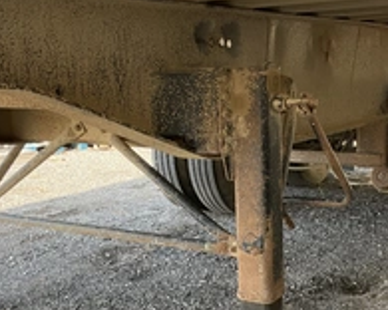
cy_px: 207
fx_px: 666
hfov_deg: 32.3
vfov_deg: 26.1
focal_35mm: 58
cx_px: 247
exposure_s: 1/122
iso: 40
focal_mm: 3
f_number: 1.8
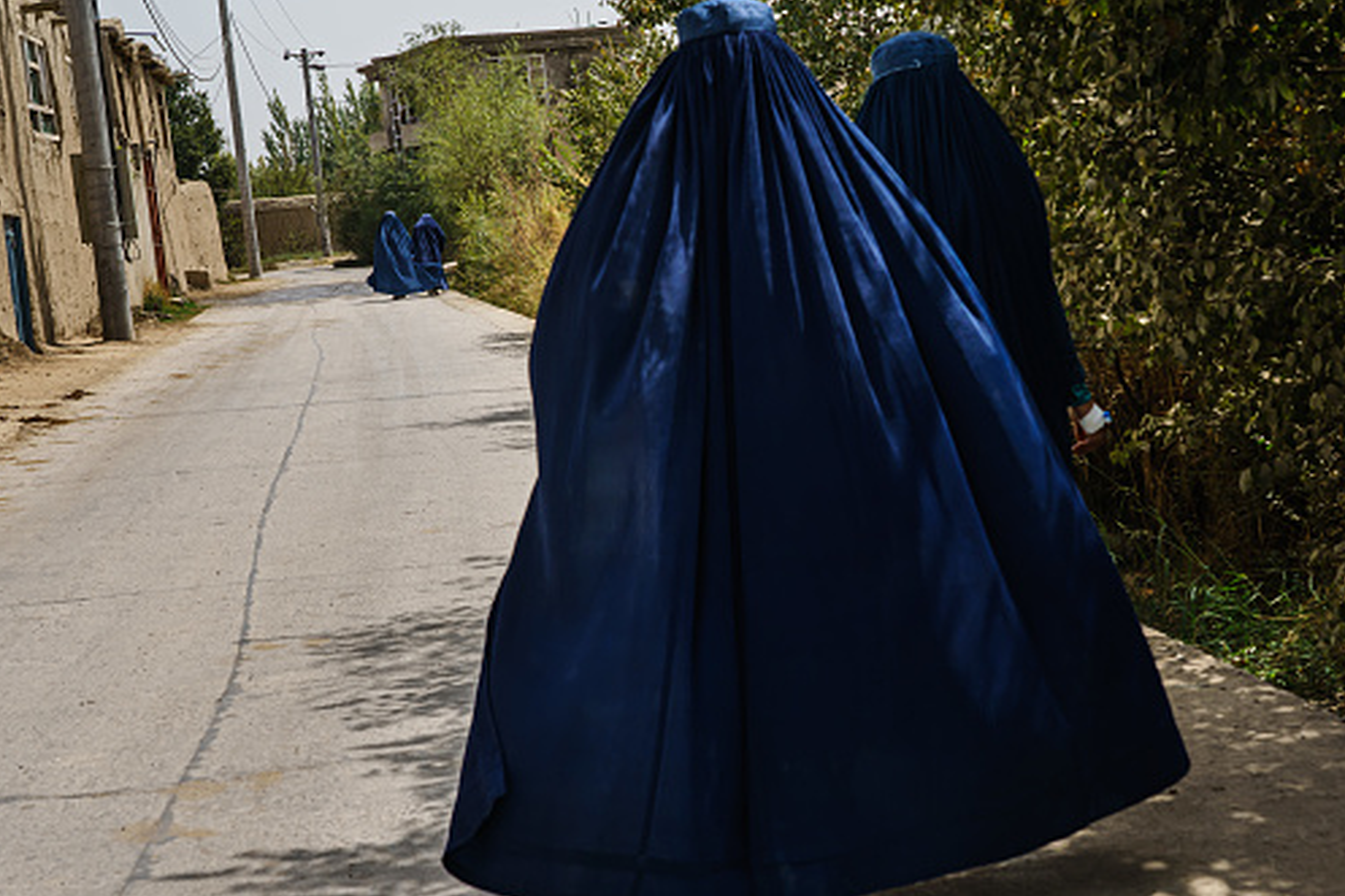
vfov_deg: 24.6
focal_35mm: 55
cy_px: 506
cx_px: 614
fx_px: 2054
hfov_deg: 36.2
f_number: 8
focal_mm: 46
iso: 200
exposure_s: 1/400
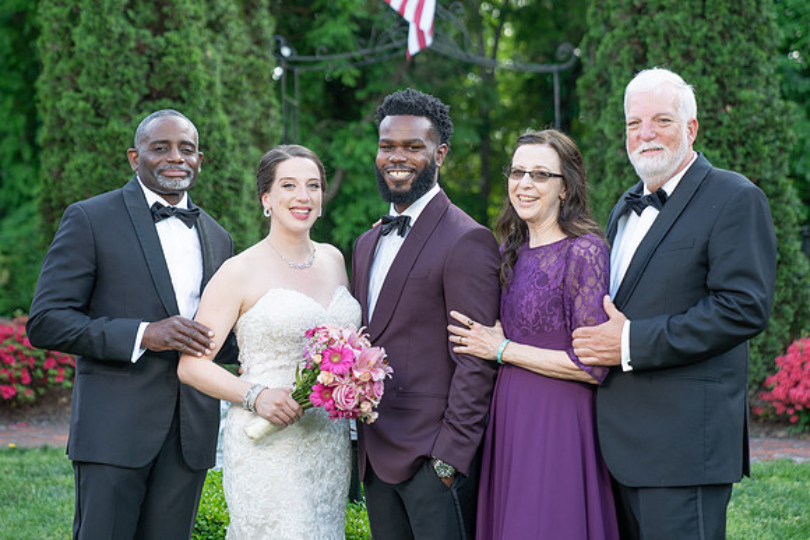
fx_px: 1771
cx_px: 394
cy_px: 251
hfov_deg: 25.8
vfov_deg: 17.4
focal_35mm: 79
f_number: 2.8
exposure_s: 1/200
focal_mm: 70
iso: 160
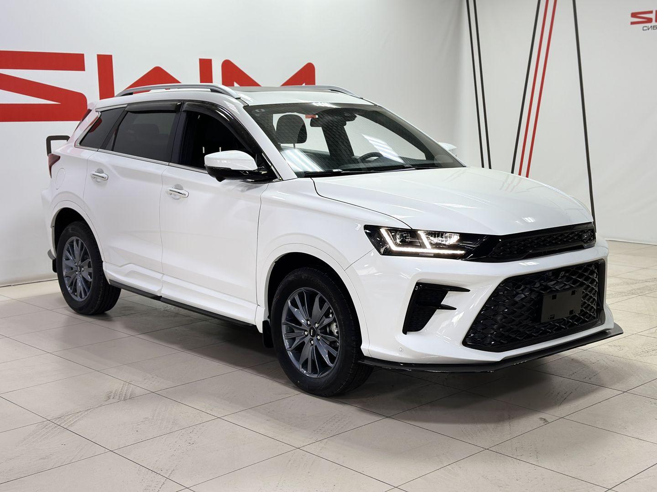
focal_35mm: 48
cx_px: 328
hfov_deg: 39.7
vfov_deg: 30.3
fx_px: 911
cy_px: 246
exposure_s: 1/100
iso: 64
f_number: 1.78
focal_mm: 6.86
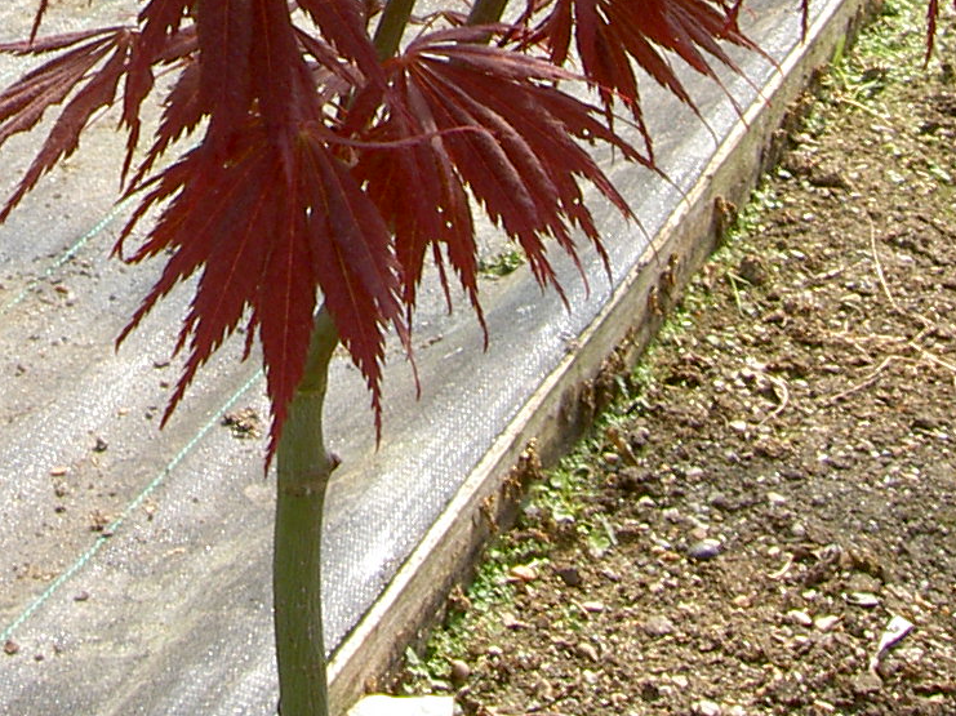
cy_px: -517
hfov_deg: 16.4
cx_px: 164
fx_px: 3285
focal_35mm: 119
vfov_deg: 11.6
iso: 50
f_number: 4.7
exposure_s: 1/160
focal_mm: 5.6
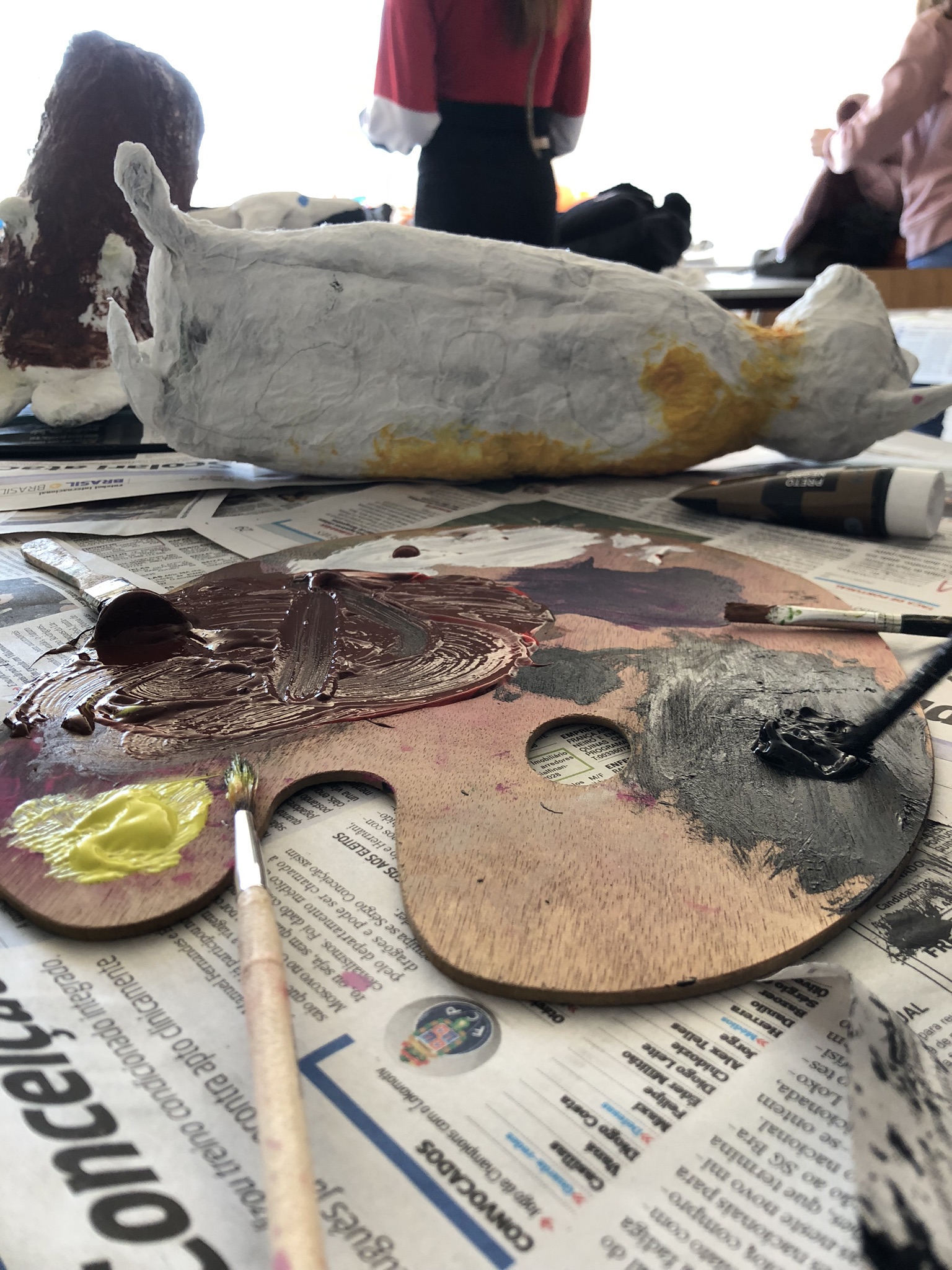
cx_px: 476
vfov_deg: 63.4
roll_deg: +0.0
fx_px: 1027
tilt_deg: -21.4
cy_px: 635
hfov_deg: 49.7
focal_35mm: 28
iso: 32
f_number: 1.8
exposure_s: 1/30
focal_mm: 3.99
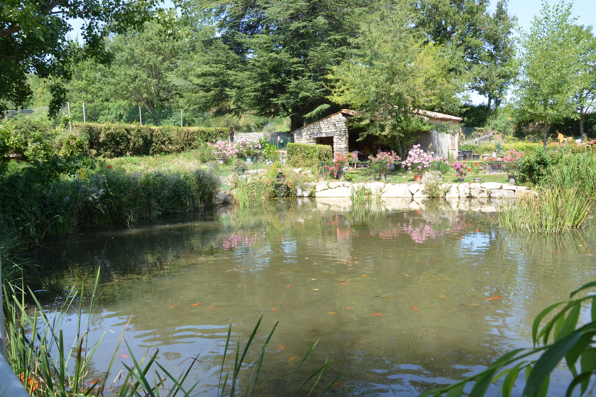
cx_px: 305
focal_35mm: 28
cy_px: 204
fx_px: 464
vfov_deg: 46.4
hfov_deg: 65.5
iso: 800
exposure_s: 1/400
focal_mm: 18
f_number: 10
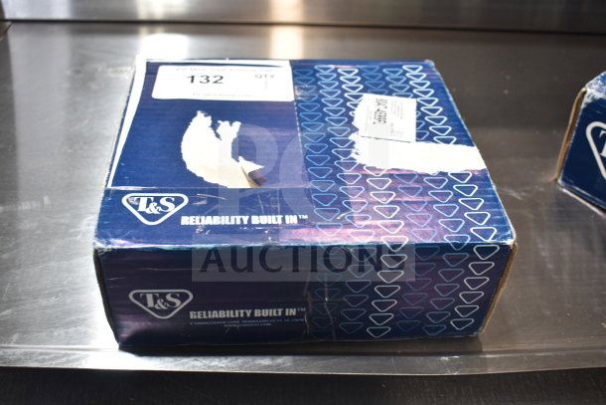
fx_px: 631
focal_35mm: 38
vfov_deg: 35.5
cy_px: 202
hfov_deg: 51.3
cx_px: 303
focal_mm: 25
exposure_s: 1/40
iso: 250
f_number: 4
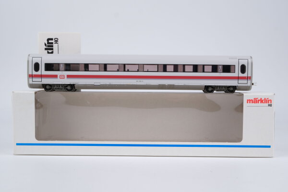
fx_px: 360
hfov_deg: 43.6
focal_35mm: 45
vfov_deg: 29.9
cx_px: 144
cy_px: 96
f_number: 9
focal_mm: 30
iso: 400
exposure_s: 1/125
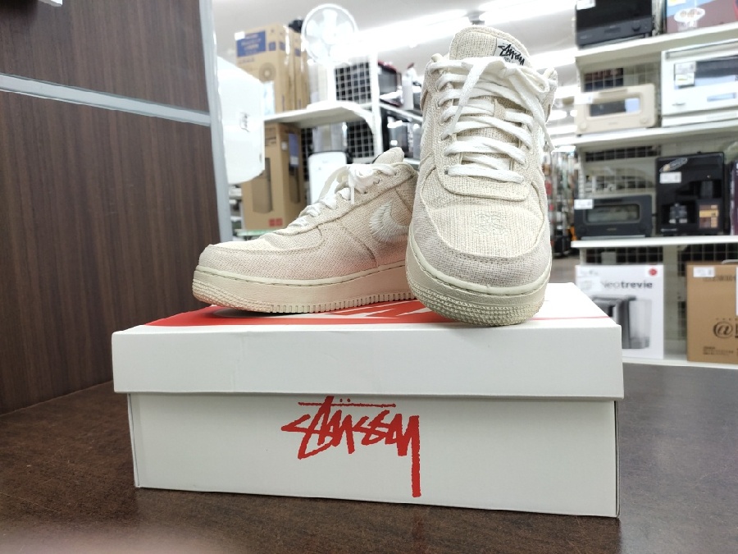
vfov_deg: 53.1
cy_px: 277
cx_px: 369
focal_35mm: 26
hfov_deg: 67.3
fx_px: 554
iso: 410
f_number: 1.79
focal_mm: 4.74
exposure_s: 1/60
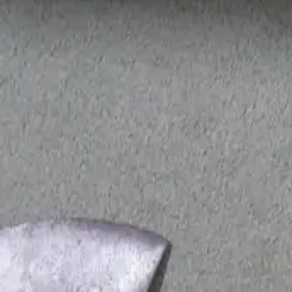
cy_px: 462
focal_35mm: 189
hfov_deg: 8.7
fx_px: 1804
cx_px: 601
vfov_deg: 9.0
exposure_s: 1/60
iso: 500
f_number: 4
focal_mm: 18
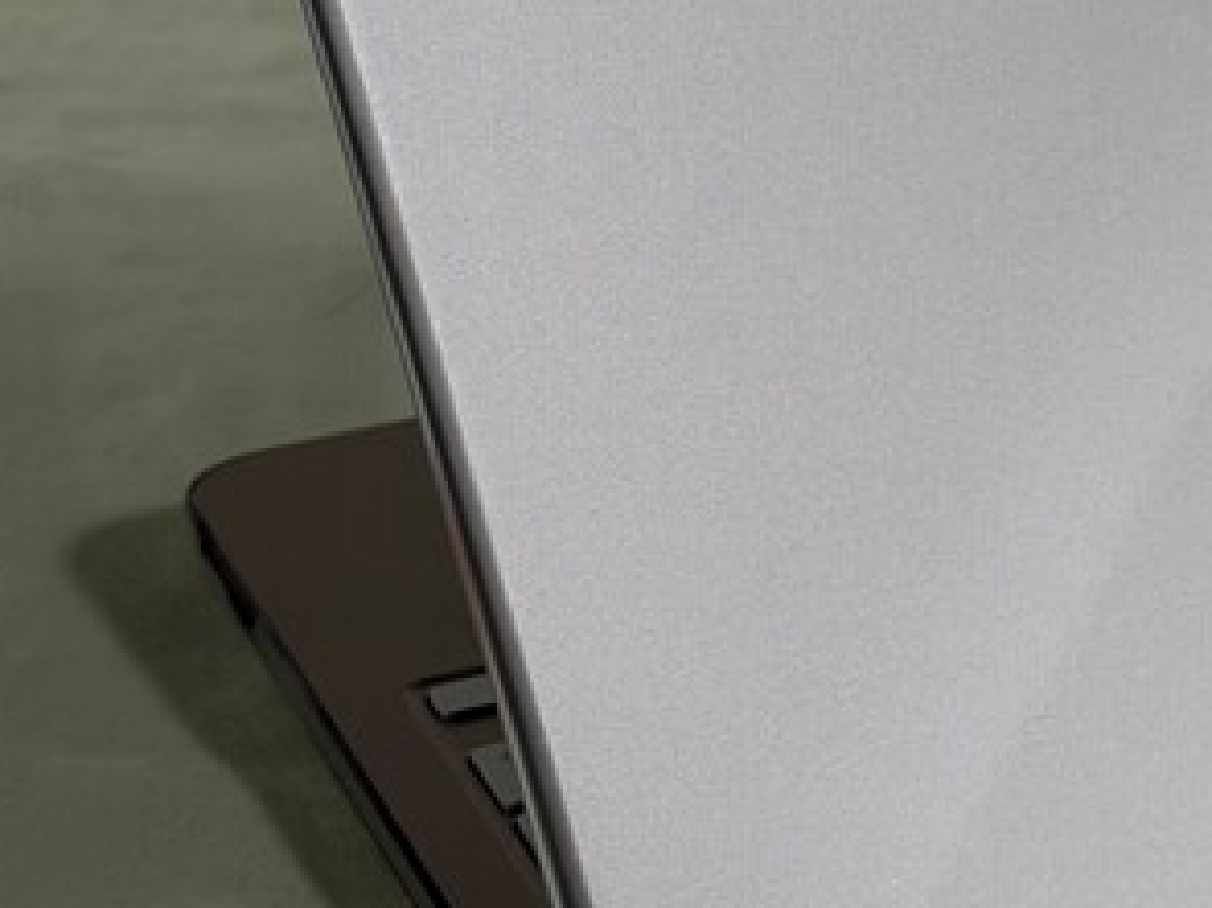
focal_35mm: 127
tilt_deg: -21.6
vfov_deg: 11.6
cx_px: 1409
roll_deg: +1.4
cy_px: 203
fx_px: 4445
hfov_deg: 15.1
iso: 100
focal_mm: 6.76
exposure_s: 1/60
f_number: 1.78
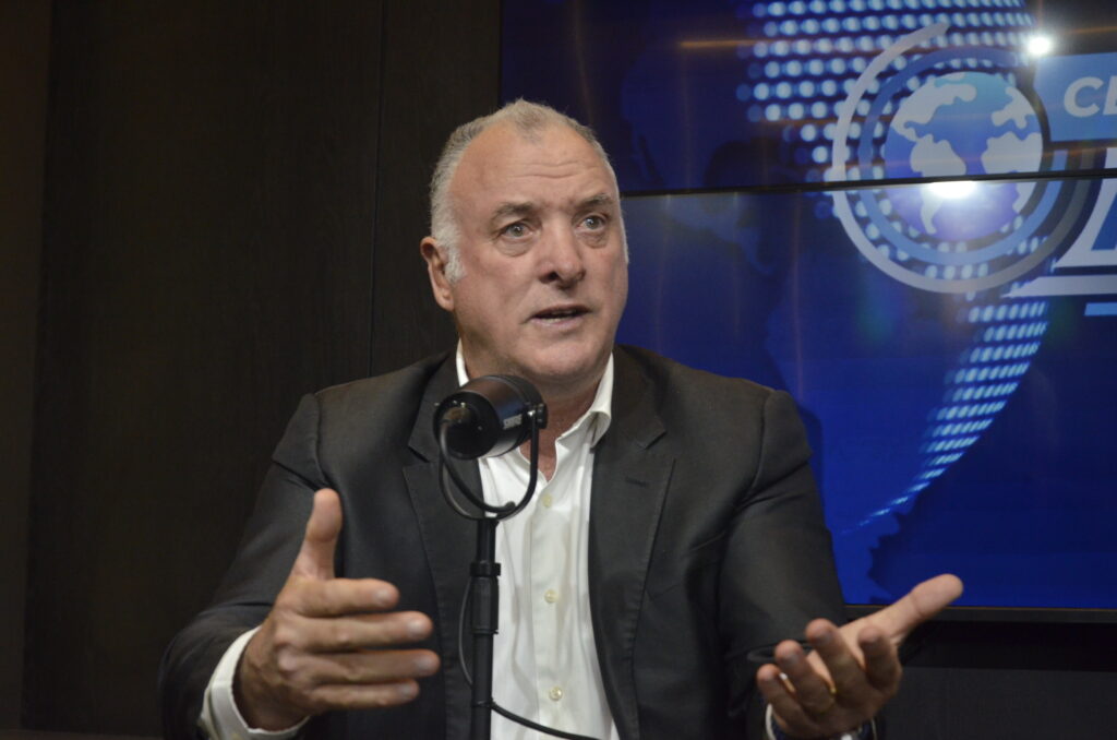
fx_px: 2229
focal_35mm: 72
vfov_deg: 18.8
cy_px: 370
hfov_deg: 28.1
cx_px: 558
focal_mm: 48
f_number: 6.3
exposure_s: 1/200
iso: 2000
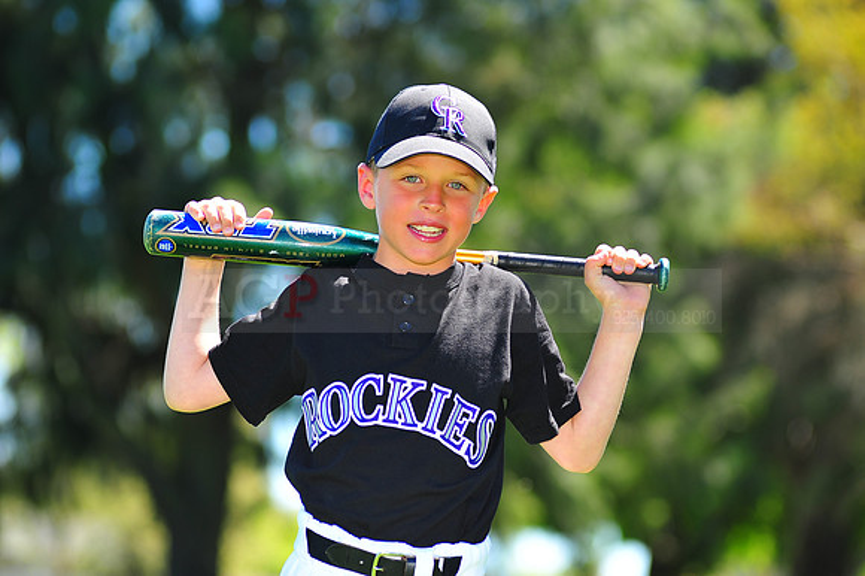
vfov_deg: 7.6
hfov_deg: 11.4
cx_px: 432
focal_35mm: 180
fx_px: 4322
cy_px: 288
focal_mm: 180
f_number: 5
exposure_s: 1/320
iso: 200
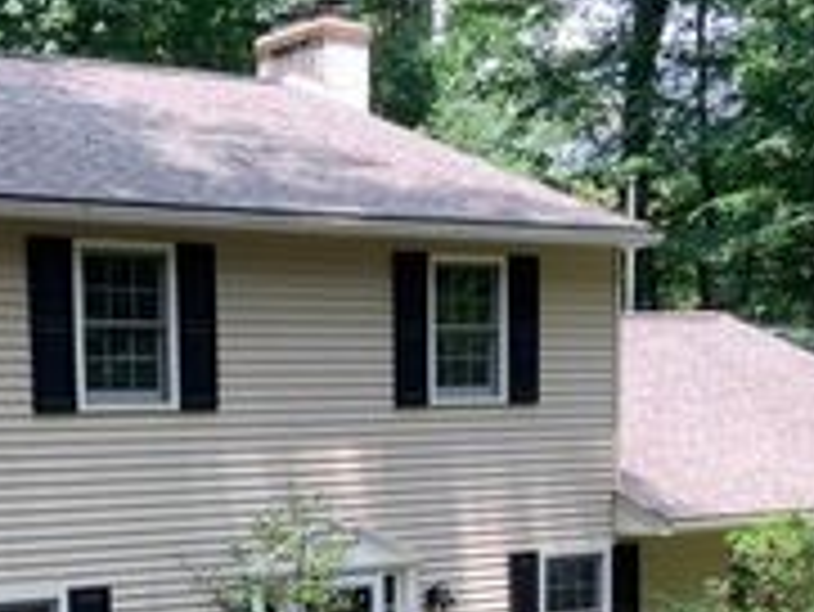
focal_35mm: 80
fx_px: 1882
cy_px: 655
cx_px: 189
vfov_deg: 17.9
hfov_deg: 24.1
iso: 16
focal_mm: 3
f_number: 1.8
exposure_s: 1/130
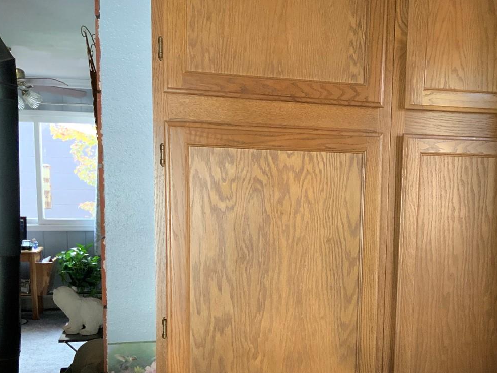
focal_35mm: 47
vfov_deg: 30.4
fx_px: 675
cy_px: 275
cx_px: 341
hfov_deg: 39.8
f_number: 1.8
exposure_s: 1/60
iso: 250
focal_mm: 3
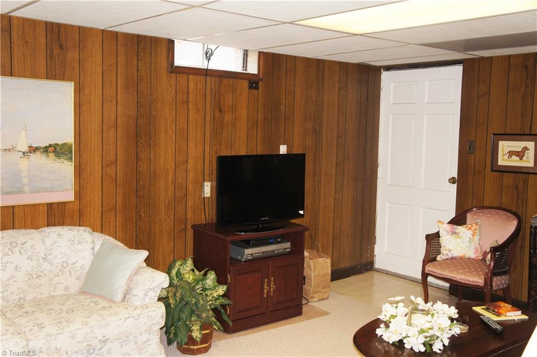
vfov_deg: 36.8
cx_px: 268
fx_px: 536
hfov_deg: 53.2
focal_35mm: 36
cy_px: 178
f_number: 4
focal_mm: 24
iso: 320
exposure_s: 1/60
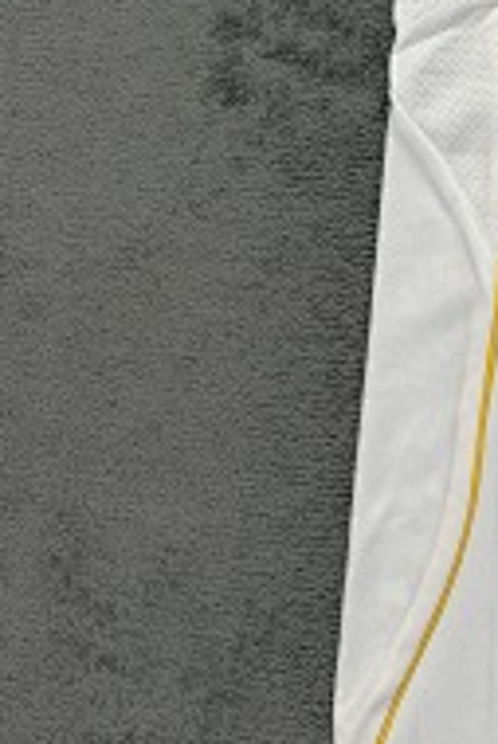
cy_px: -176
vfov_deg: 18.3
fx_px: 2175
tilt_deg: -76.9
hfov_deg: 11.8
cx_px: 980
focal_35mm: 105
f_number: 1.78
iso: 160
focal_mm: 6.76
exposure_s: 1/100
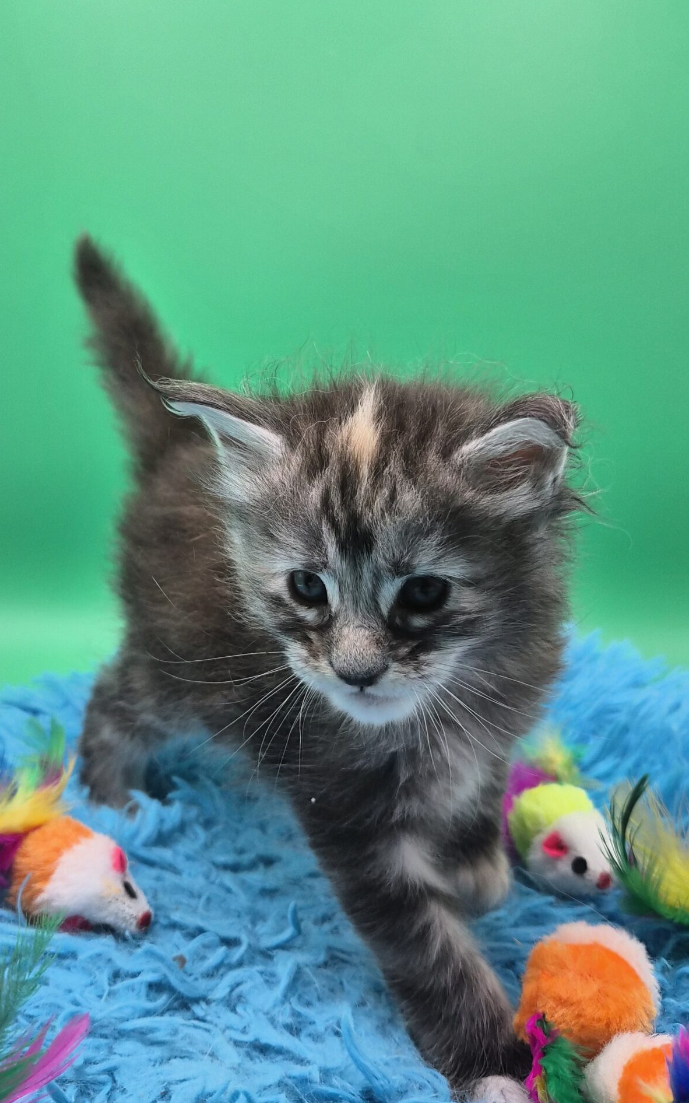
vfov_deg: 58.1
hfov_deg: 38.1
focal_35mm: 33
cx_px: 267
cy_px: 527
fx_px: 991
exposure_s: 1/172
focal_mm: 5.4
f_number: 1.8
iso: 25
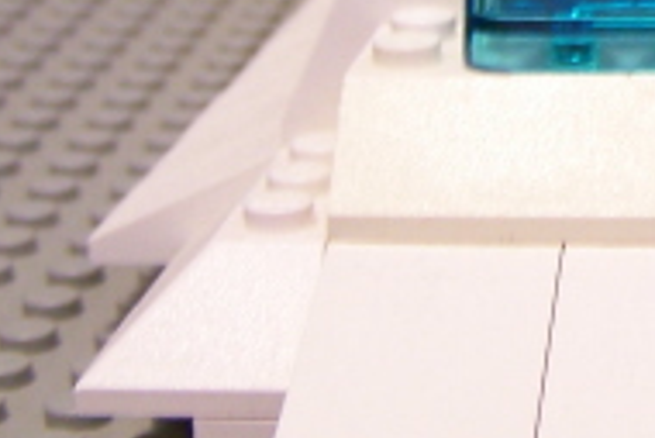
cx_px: 834
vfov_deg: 10.1
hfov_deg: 14.8
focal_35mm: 133
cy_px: -110
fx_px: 2422
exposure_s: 1/5
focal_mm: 6.3
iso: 140
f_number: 2.8
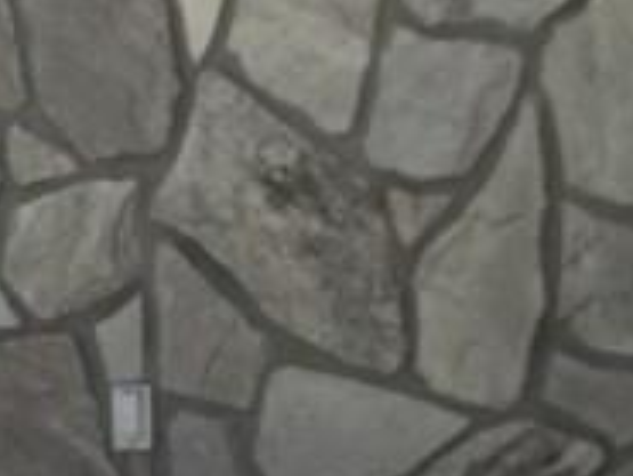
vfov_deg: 7.5
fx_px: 3641
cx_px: -287
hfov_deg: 9.7
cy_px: 428
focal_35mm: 199
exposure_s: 1/320
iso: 64
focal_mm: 6.5
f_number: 3.1
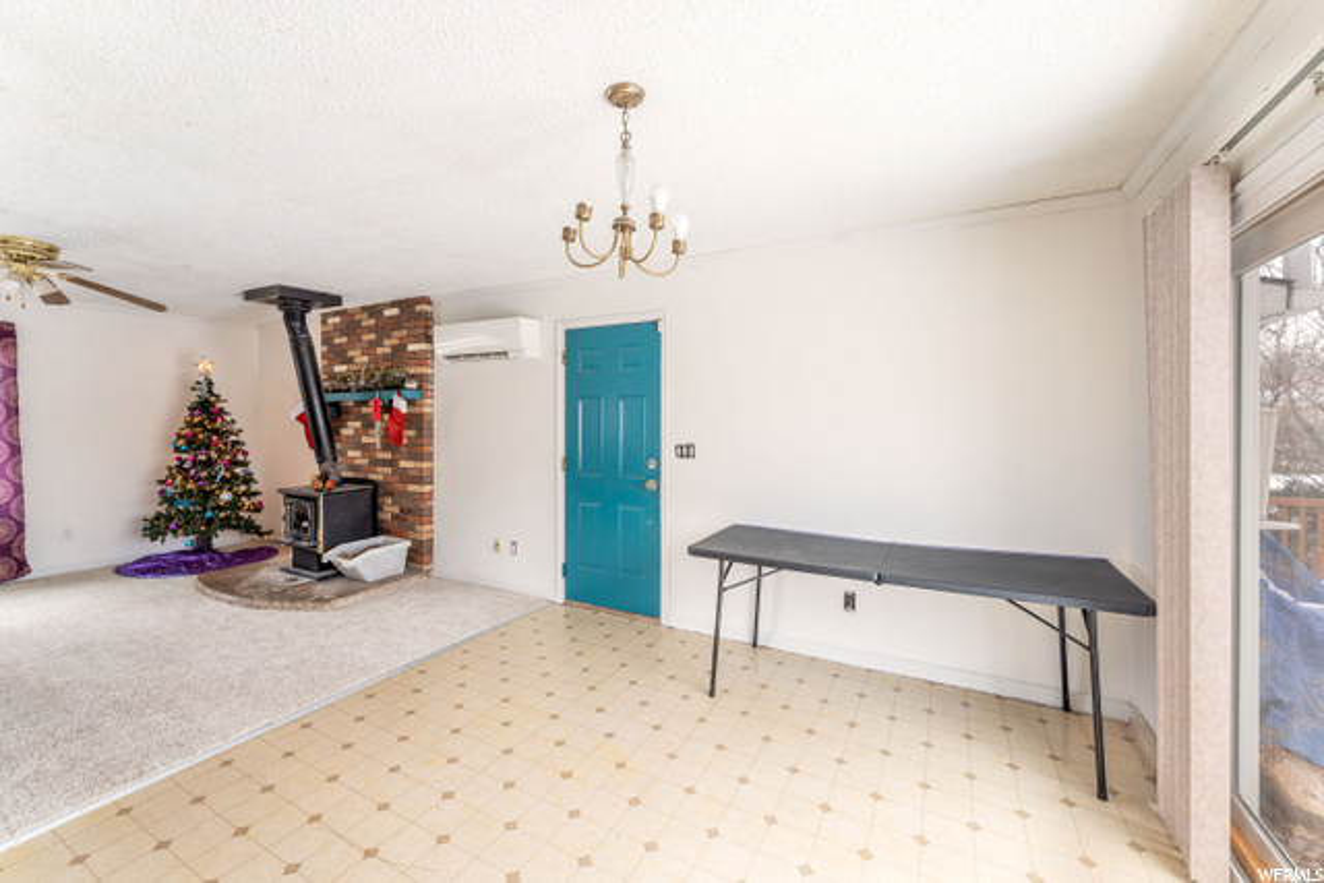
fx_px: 515
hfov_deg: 104.2
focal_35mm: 14
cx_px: 662
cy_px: 442
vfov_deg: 81.2
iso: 200
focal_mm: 14
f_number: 8
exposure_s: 1/6
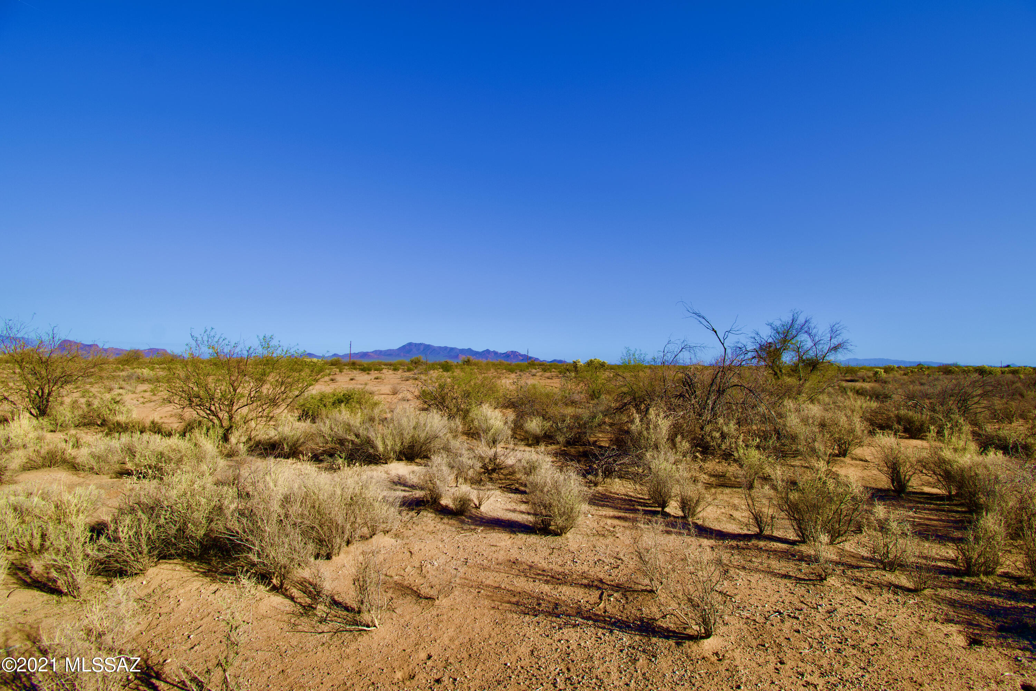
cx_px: 518
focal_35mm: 15
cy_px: 346
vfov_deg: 77.3
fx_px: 432
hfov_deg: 100.4
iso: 200
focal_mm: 10
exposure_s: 1/400
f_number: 10
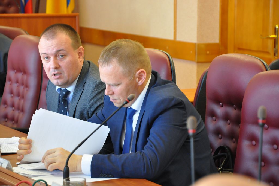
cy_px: 93
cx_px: 140
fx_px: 1219
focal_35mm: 158
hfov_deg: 13.1
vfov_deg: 8.7
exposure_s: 1/40
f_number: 5.6
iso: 1600
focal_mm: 105
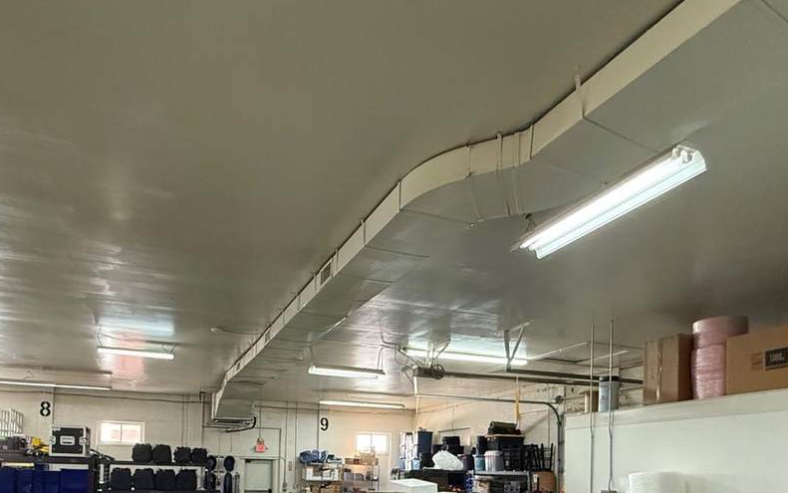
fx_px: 516
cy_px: 460
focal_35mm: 24
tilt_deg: +1.5
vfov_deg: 45.4
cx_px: 296
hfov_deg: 73.5
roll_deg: -1.2
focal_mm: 2.22
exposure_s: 1/120
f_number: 2.2
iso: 640
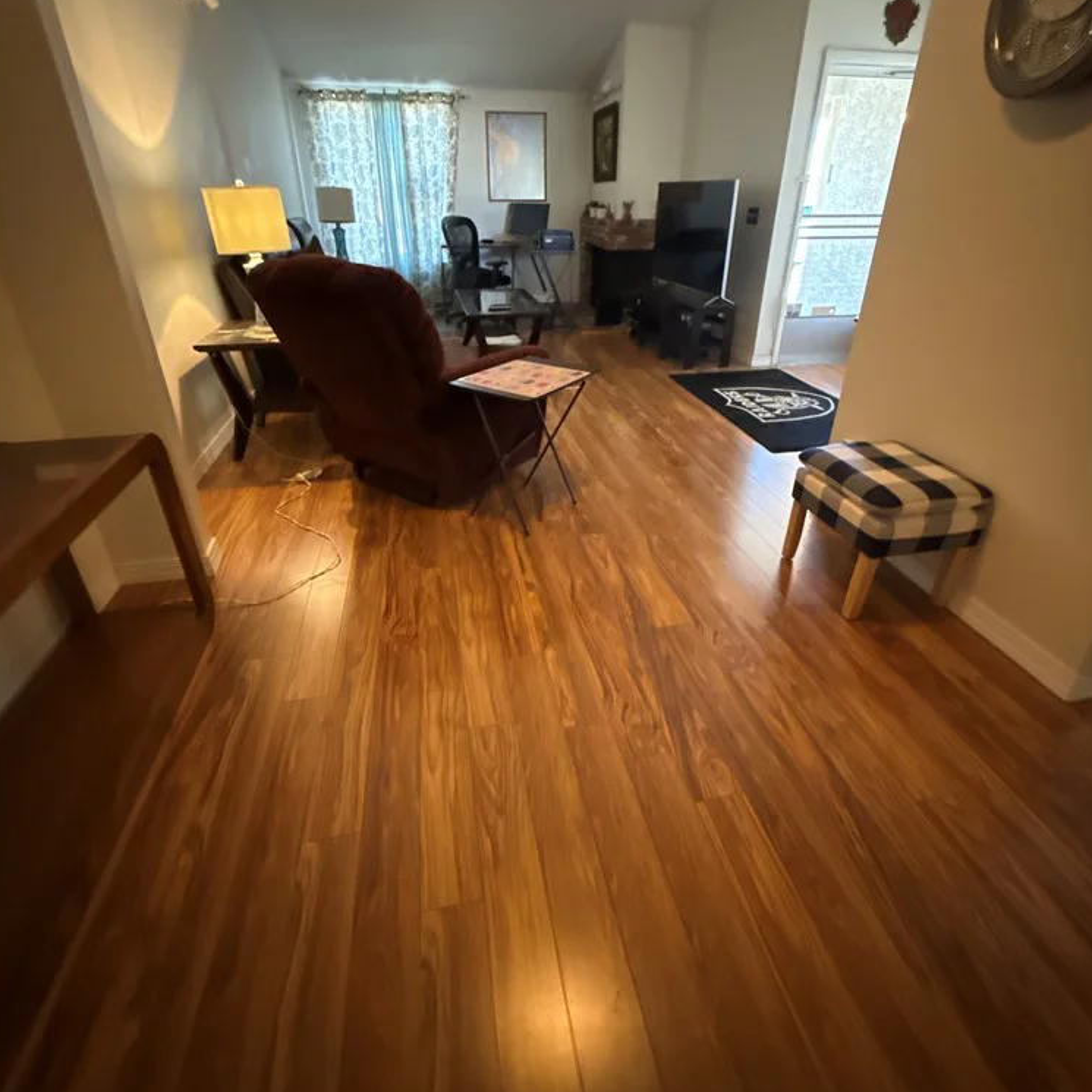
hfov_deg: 84.0
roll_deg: +0.0
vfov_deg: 83.8
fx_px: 607
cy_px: 498
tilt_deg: -26.1
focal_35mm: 17
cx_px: 547
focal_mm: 2.22
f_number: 2.2
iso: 1600
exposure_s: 1/40
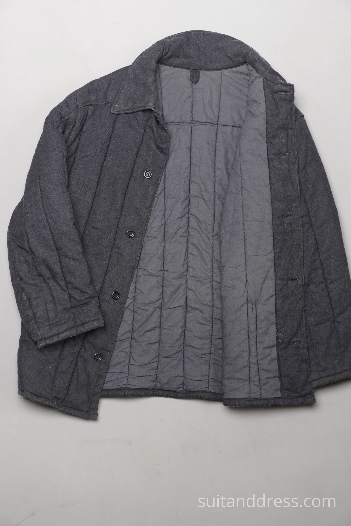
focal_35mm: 48
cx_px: 176
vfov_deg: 41.1
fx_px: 702
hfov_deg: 28.1
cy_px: 263
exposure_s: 1/60
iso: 200
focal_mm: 32
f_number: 2.8
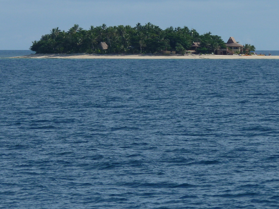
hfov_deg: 6.3
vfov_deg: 4.7
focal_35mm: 317
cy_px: 60
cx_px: 187
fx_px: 2554
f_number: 5.6
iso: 80
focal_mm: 32.1
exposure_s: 1/500
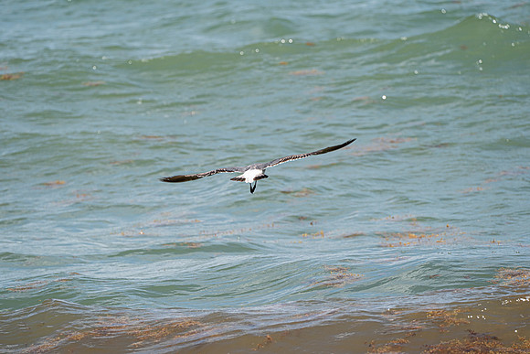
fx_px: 5890
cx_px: 265
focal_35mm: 400
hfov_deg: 5.2
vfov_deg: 3.4
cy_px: 177
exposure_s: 1/1250
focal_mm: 400
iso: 640
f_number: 10
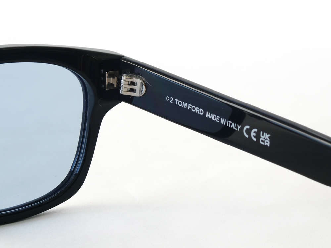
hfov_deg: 14.6
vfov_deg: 11.0
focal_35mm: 135
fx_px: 1291
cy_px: 124
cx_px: 166
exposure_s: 1/200
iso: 80
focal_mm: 24.2
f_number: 5.3
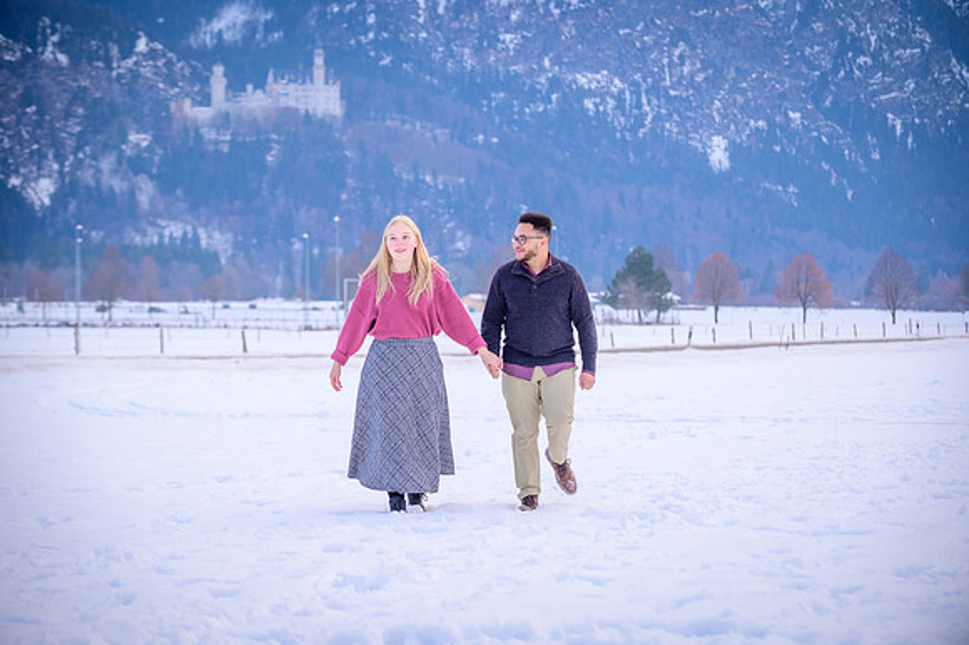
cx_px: 484
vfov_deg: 13.0
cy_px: 322
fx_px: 2825
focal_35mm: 105
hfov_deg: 19.5
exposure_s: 1/320
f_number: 4.5
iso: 250
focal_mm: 105
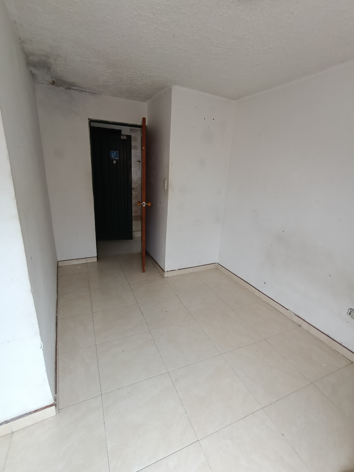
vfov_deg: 94.5
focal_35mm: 16
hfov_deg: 78.1
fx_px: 218
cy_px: 236
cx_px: 177
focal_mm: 1.68
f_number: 2.2
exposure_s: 1/99.9
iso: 100
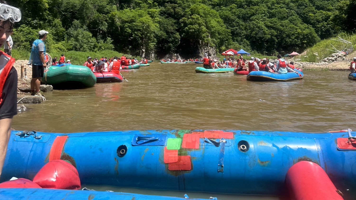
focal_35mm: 35
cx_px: 178
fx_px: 330
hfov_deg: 56.6
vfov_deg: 31.4
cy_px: 5
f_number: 1.78
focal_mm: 6.86
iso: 80
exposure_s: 1/2732
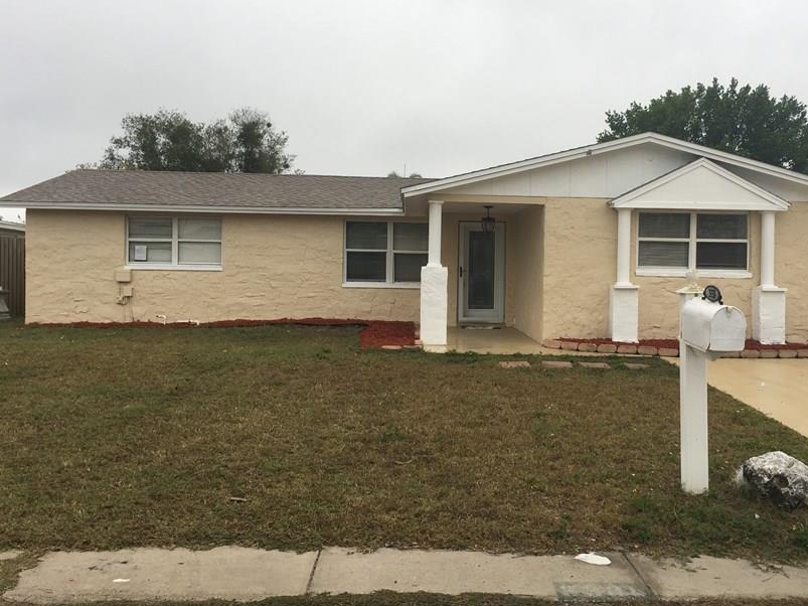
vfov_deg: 38.6
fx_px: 864
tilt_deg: -0.8
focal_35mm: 37
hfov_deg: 50.0
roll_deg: -1.4
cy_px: 289
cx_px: 467
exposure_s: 1/208
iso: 25
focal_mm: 4.15
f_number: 2.2
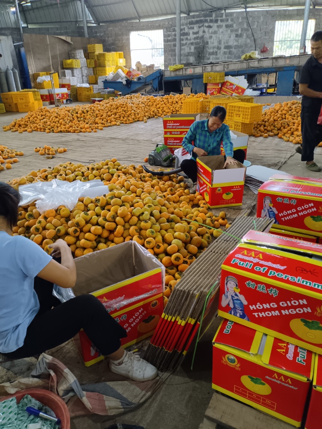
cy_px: 214
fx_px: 323
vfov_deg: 67.3
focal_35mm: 26
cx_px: 161
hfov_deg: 53.1
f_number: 1.8
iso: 2280
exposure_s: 1/100
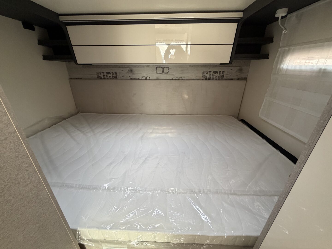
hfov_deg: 102.1
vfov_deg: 85.7
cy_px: 124
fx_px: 134
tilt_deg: -23.3
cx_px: 166
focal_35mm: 14
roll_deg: -0.3
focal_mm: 2.22
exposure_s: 1/60
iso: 320
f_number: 2.2
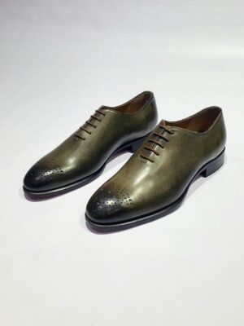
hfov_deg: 53.1
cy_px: 163
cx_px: 122
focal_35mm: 26
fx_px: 244
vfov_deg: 67.3
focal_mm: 4.3
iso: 80
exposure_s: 1/100
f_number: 2.4
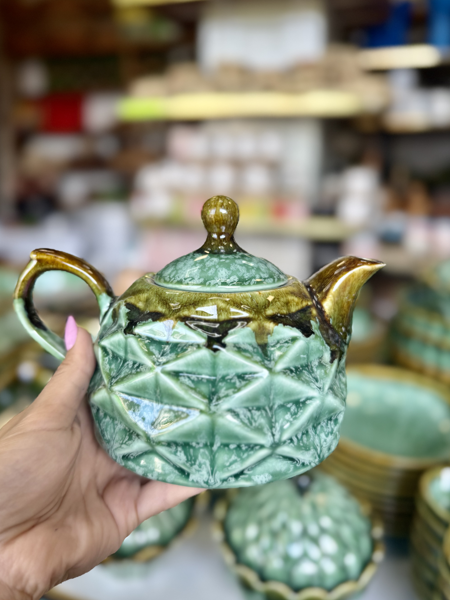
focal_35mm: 26
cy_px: 305
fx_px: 451
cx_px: 212
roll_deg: -0.8
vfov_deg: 67.3
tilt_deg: -18.1
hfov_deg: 53.0
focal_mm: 6.76
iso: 64
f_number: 1.78
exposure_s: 1/234
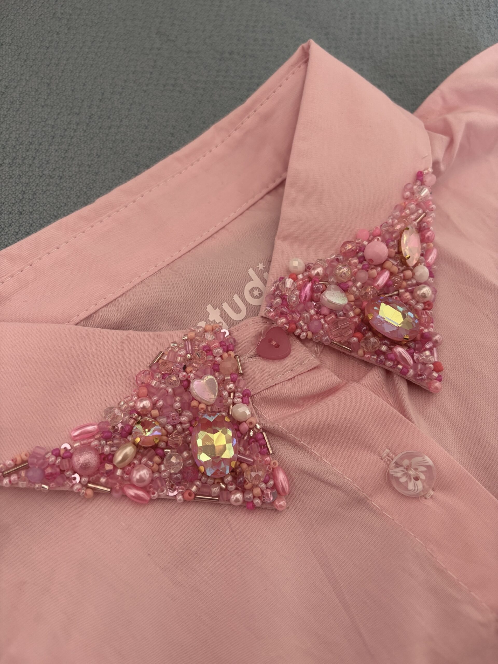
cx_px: 249
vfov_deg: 67.3
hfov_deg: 53.1
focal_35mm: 26
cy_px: 332
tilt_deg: -63.2
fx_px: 499
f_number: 1.6
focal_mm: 5.96
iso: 125
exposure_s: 1/107
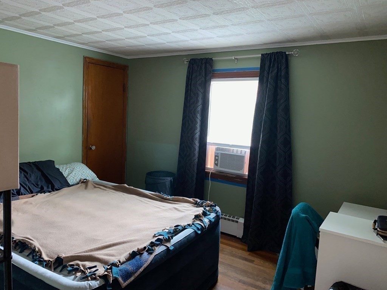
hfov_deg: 67.3
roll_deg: -2.6
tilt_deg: -6.8
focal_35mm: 26
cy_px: 145
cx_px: 194
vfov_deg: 53.1
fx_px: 291
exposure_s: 1/12
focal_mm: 4.25
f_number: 1.8
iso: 50
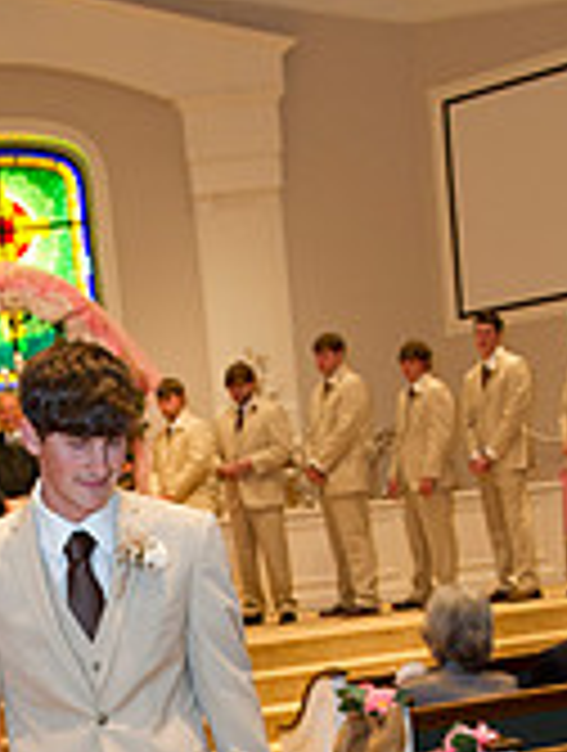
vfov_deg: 22.8
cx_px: 133
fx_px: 1741
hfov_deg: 18.4
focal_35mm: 80
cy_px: 856
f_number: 4.5
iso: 1600
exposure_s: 1/125
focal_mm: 31
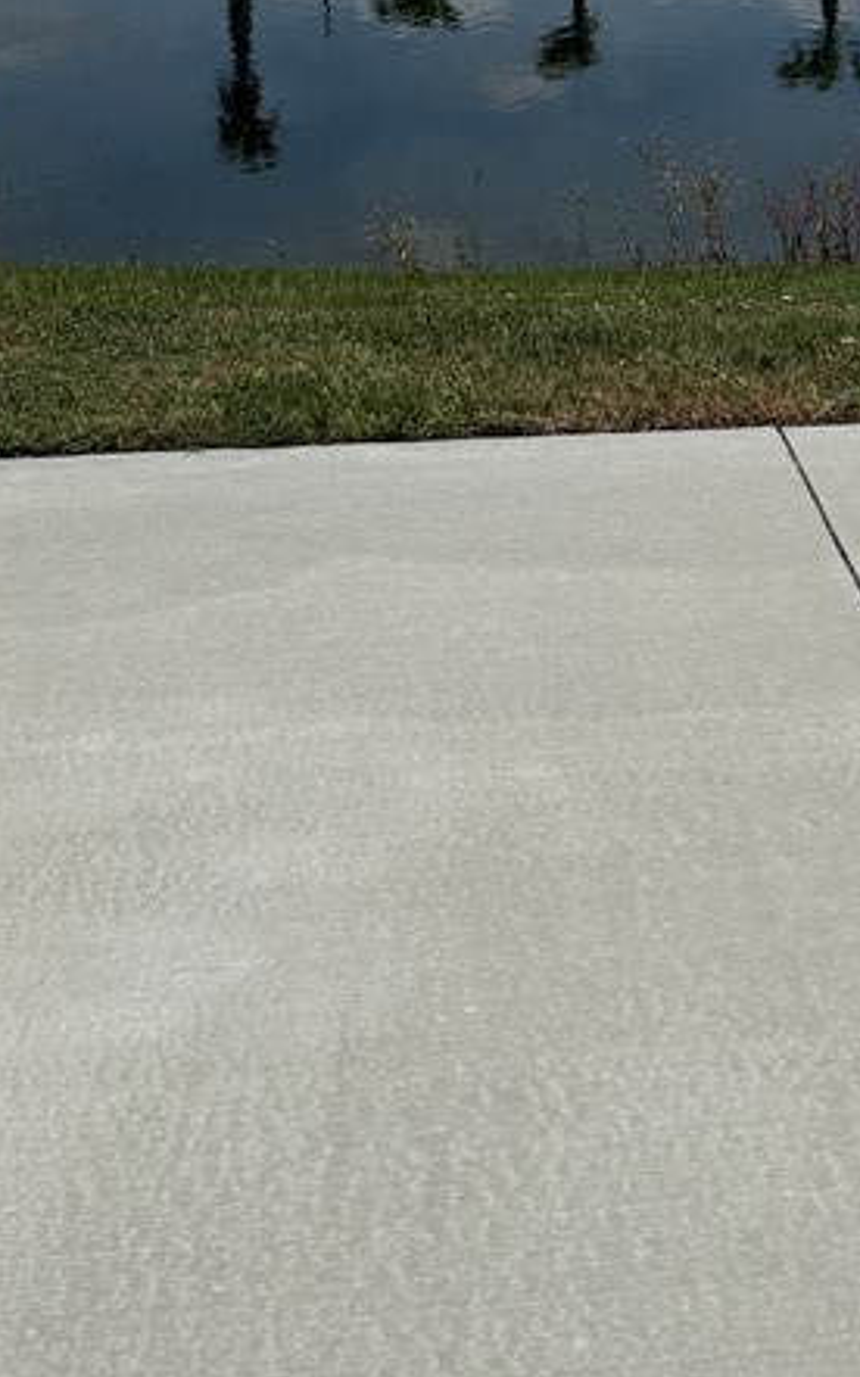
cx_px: 714
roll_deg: +0.3
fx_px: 2214
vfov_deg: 33.5
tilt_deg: -17.6
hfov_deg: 21.6
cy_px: 262
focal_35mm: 59
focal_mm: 6.76
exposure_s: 1/12346
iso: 64
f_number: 1.78
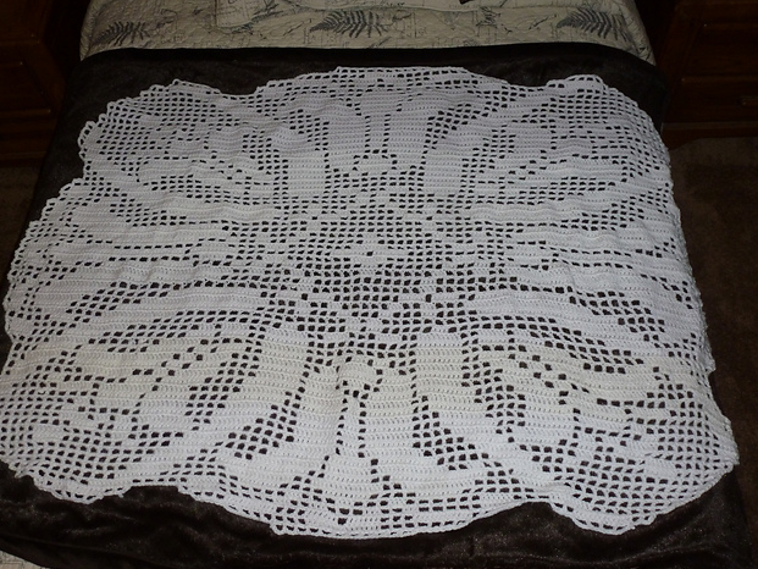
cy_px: 291
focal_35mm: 34
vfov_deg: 41.8
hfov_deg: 53.9
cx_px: 371
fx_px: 745
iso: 200
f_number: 3.6
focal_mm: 5.9
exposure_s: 1/60
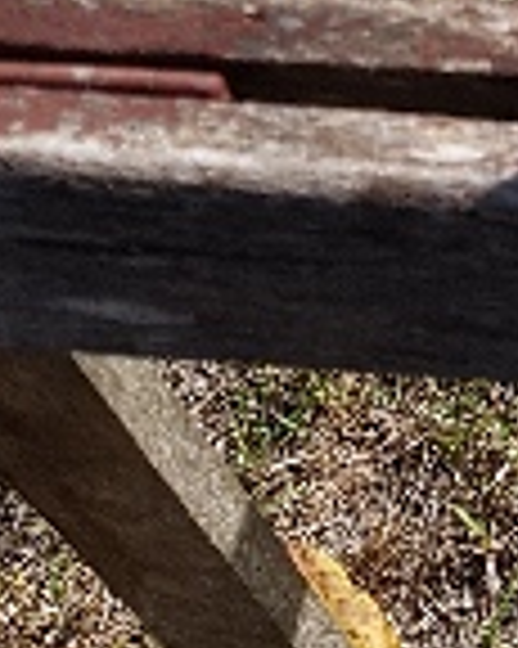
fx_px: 2168
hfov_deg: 12.1
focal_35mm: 113
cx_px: 1041
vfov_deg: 15.3
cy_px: -414
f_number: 1.7
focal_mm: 4.2
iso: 50
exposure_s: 1/1872
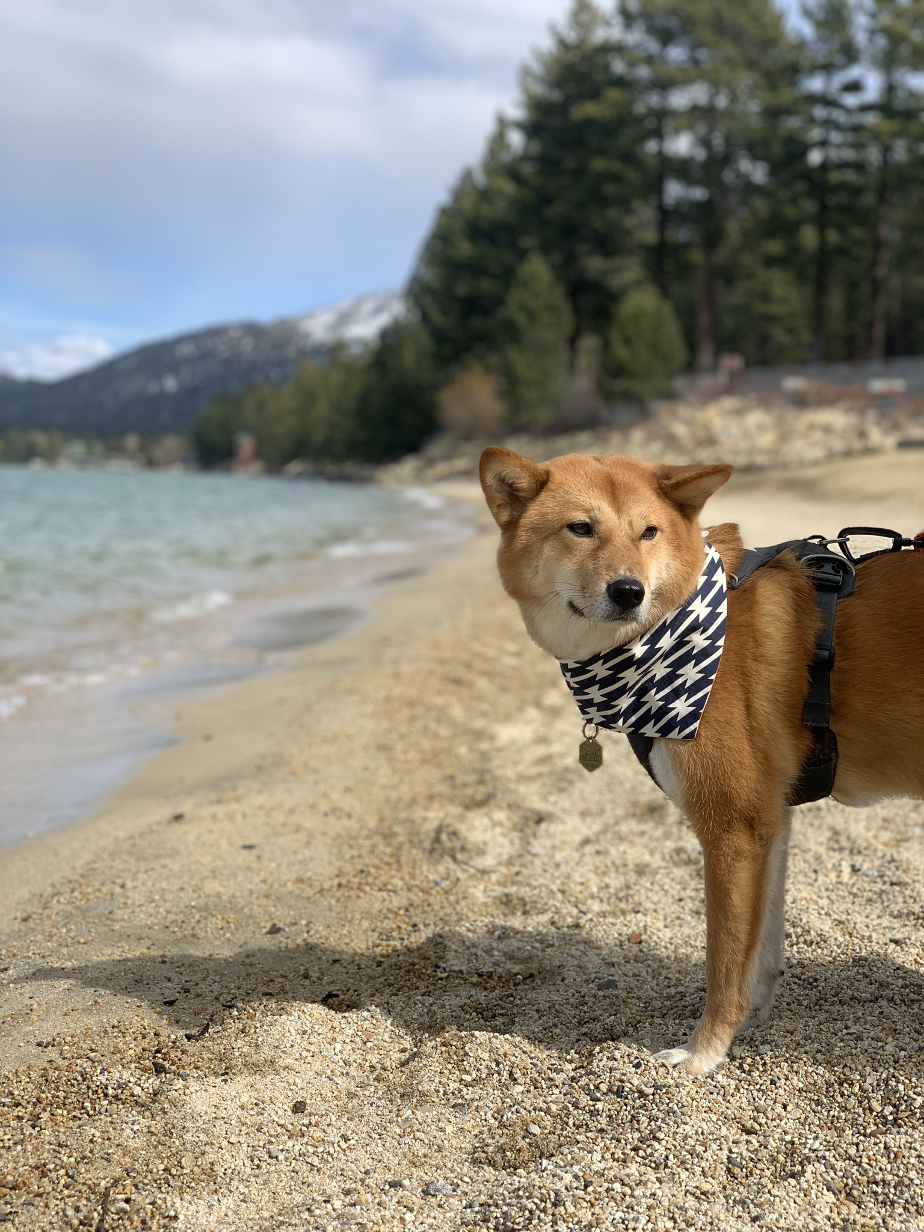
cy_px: 616
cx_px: 462
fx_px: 1851
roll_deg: -2.2
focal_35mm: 52
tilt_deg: -3.3
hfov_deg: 28.0
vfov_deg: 36.8
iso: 16
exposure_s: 1/1065
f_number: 2.4
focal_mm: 6
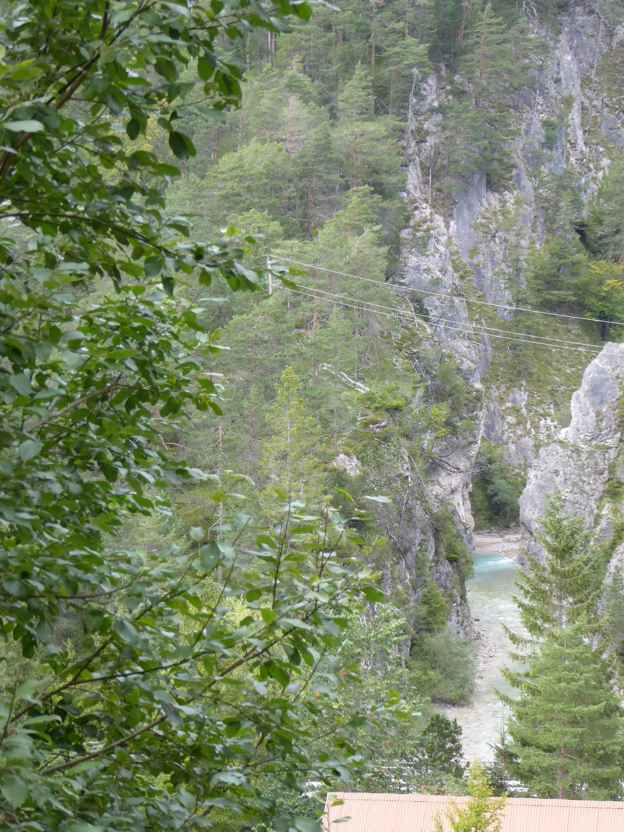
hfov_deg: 11.7
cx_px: 312
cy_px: 416
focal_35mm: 127
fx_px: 3052
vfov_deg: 15.5
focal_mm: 20.6
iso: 200
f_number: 5.1
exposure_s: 1/60
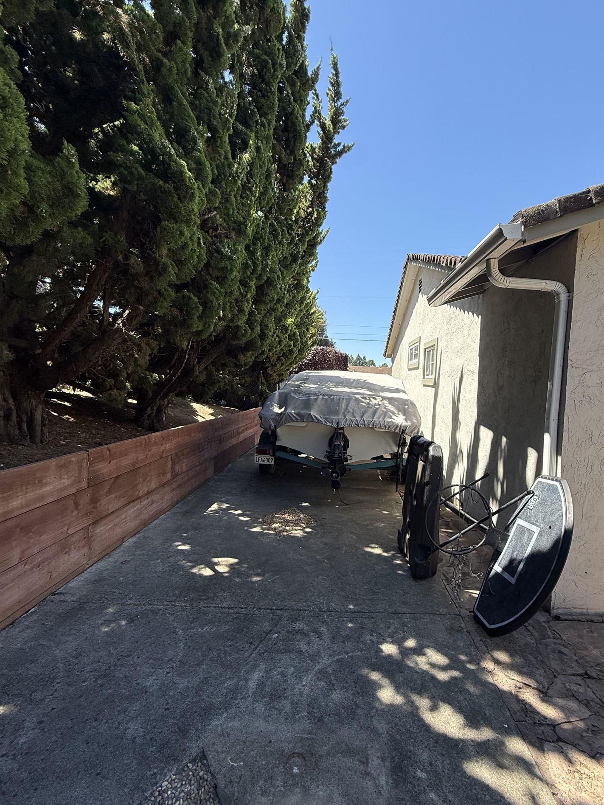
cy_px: 415
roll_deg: -2.2
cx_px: 340
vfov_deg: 91.0
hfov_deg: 74.4
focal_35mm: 17
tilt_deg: -4.8
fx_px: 395
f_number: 2.2
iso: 50
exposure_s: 1/613
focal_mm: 2.22
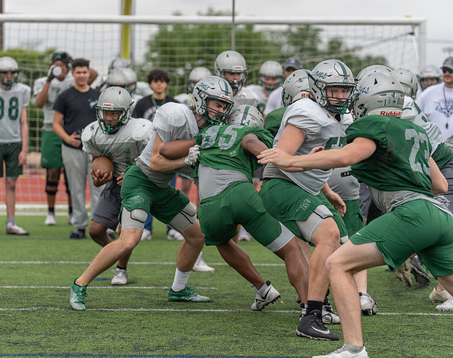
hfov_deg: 12.0
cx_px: 184
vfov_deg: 9.5
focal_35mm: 161
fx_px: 2155
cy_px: 179
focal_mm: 144
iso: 200
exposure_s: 1/1250
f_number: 3.5
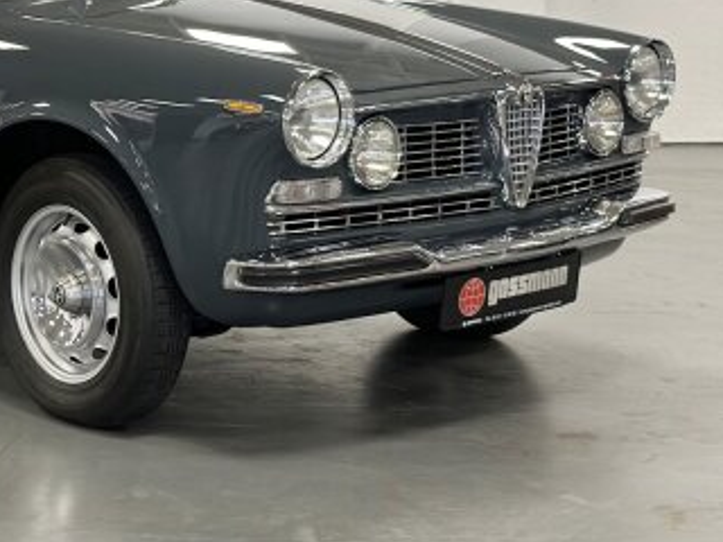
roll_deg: -0.2
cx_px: 14
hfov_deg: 19.9
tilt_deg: -8.1
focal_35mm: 96
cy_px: 154
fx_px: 2005
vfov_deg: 15.4
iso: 125
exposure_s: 1/64
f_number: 1.78
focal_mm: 6.86
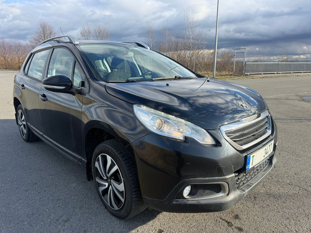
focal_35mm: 24
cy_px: 116
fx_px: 216
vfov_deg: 56.8
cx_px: 156
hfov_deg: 71.6
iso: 80
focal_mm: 6.76
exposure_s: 1/1437
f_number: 1.78
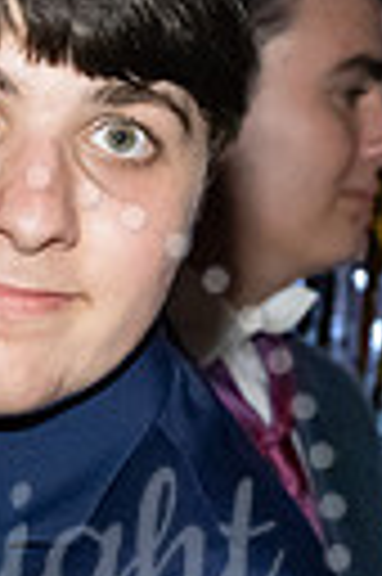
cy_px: 491
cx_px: -72
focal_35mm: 249
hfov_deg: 5.5
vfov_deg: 8.3
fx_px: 3974
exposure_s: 1/100
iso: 6400
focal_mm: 44
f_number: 5.6
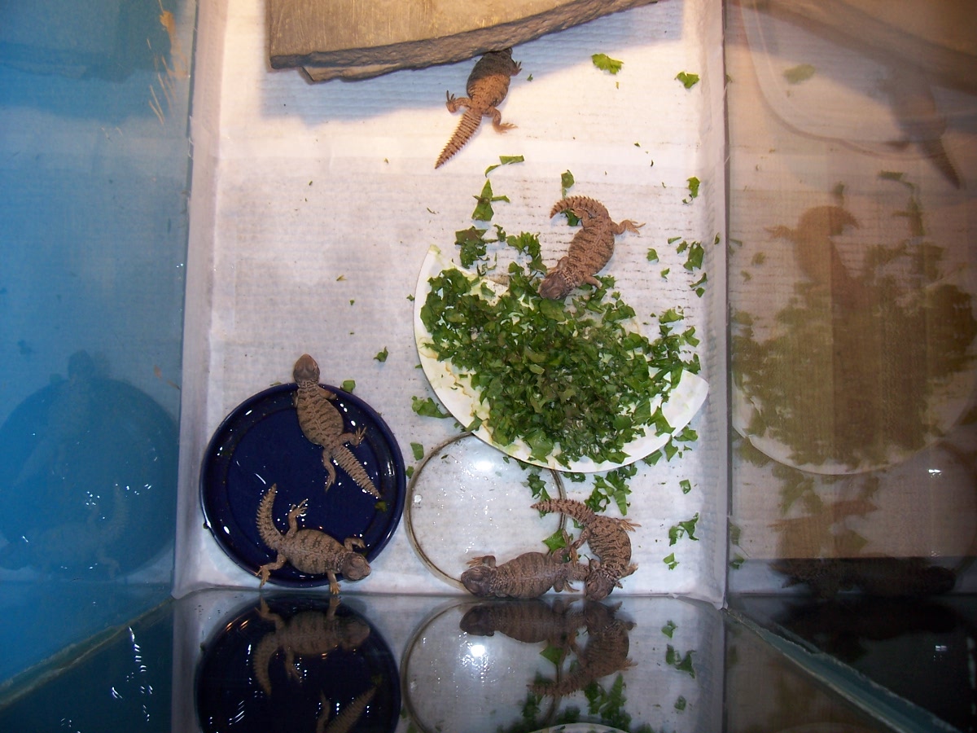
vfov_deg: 41.8
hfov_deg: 54.0
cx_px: 488
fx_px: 960
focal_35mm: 34
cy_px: 366
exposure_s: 1/60
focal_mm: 5.6
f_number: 2.7
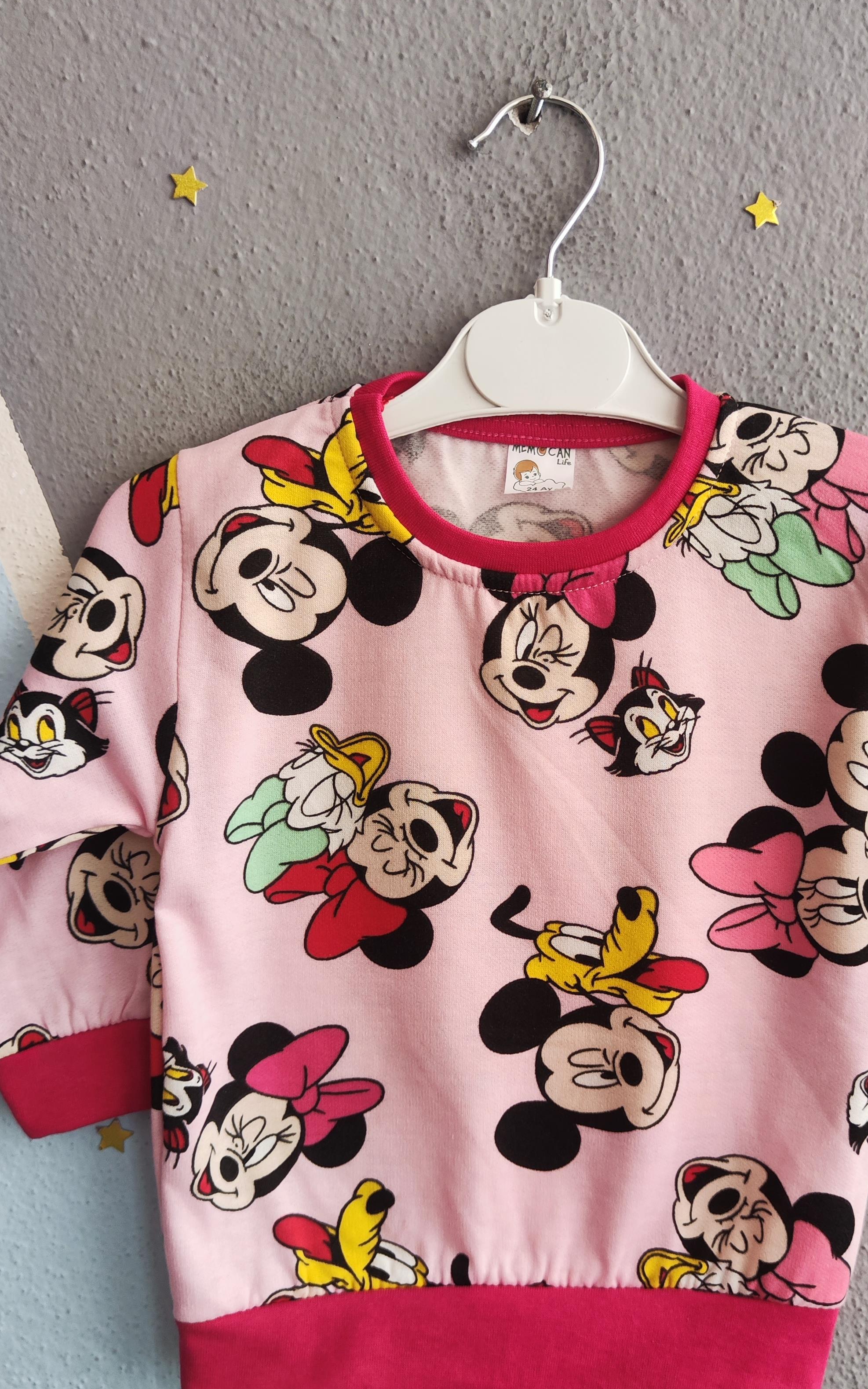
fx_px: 1249
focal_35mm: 33
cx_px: 528
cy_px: 720
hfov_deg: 38.1
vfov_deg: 58.1
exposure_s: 1/62.6
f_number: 1.88
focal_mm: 5.59
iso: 400
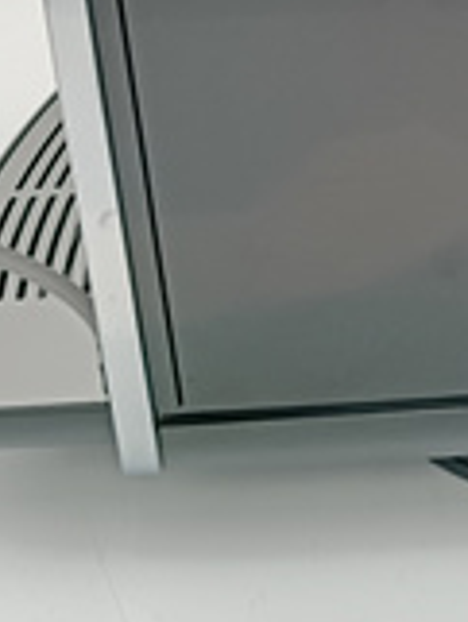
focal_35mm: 97
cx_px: 708
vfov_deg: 18.2
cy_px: -282
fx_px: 1746
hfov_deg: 14.2
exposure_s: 1/105
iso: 142
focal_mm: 4.81
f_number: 1.8
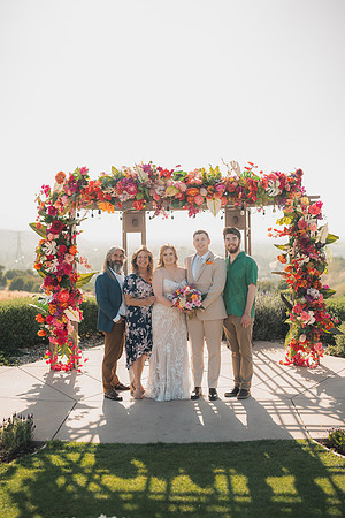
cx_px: 172
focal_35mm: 50
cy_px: 259
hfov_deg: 27.0
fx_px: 719
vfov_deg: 39.6
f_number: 2
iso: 50
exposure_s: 1/1000
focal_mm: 50
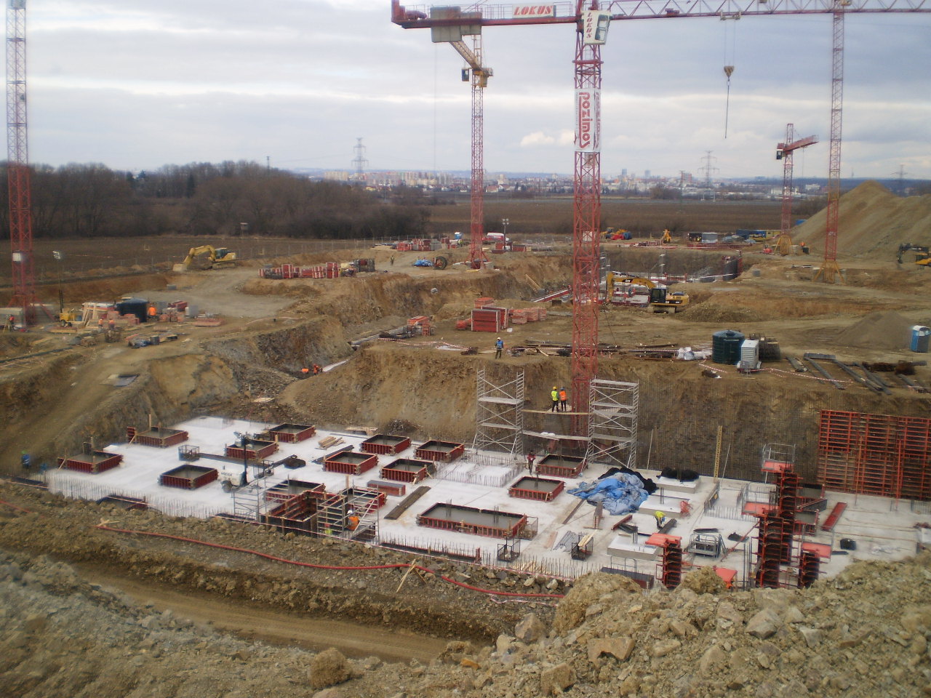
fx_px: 968
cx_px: 466
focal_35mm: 36
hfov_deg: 51.4
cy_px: 349
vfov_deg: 39.7
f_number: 3.1
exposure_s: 1/400
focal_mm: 6.3
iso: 64
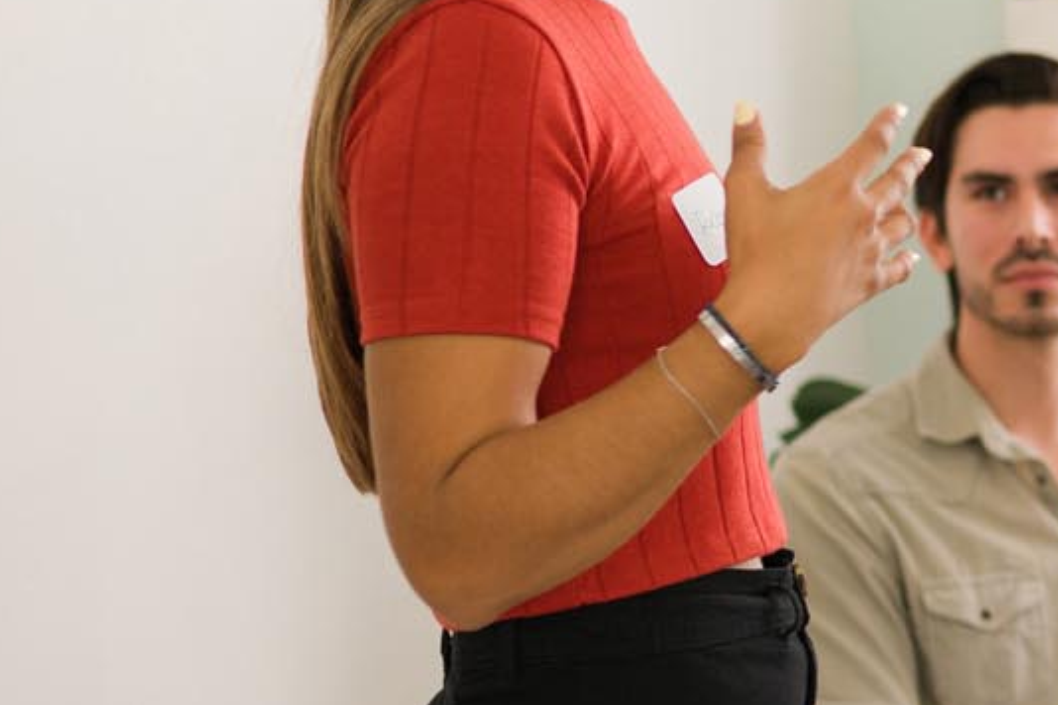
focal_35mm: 131
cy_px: 533
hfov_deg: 14.5
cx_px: 1603
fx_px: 3850
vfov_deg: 10.4
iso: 320
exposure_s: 1/160
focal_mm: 35
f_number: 1.8
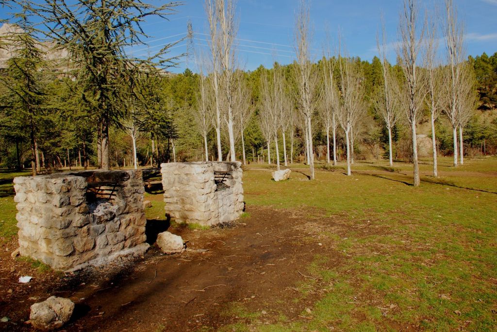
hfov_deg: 67.4
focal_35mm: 27
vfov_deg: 47.9
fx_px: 373
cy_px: 166
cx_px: 248
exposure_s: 1/400
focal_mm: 18
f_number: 7.1
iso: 200
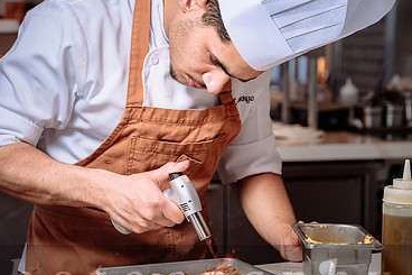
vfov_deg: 14.7
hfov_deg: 21.9
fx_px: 1064
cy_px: 129
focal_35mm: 93
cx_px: 161
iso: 100
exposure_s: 1/100
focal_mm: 59
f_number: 4
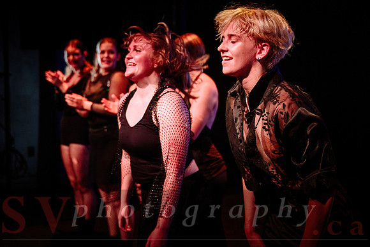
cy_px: 99
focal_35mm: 57
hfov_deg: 34.8
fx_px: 590
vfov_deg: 23.6
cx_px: 155
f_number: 2.8
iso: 1250
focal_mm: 48
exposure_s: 1/300
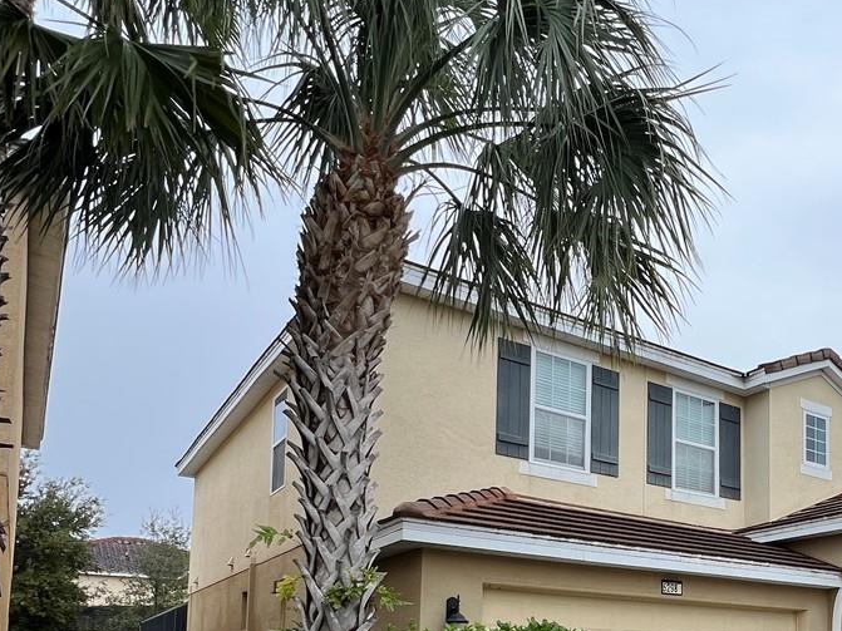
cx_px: 711
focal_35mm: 31
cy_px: 617
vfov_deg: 40.4
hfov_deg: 53.2
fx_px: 754
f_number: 1.8
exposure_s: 1/396
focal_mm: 1.57
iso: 32
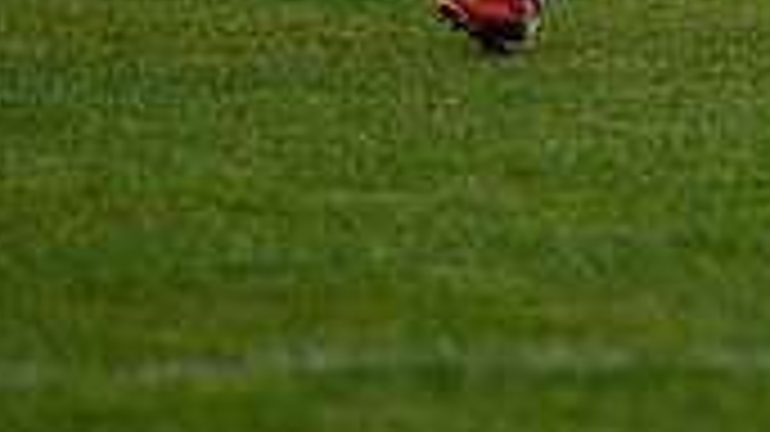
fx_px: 21714
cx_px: 838
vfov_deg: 1.1
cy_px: -322
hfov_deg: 2.0
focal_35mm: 1064
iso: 2500
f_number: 2.8
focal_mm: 300
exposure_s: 1/640
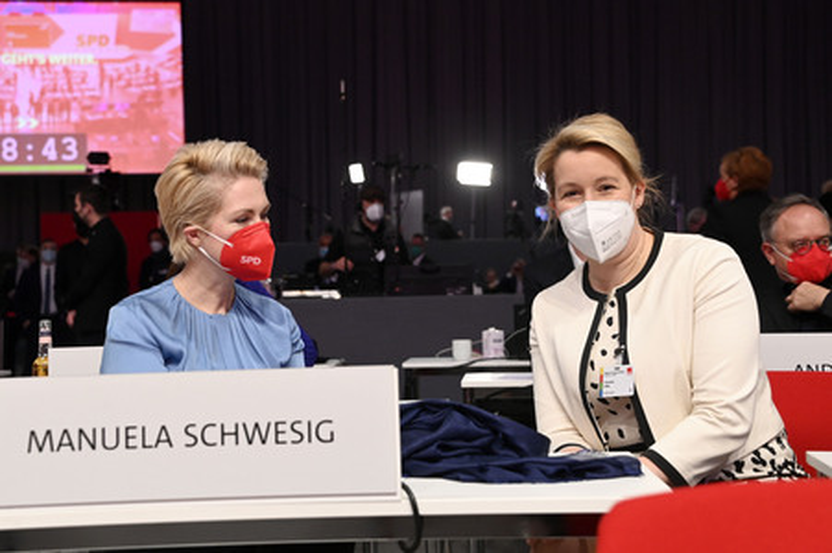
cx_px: 416
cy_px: 276
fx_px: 1432
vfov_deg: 21.9
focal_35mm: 62
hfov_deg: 32.4
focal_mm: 62
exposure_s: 1/320
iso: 5000
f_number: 5.6
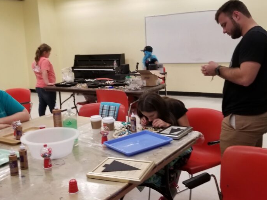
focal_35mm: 29
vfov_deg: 48.1
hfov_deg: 61.7
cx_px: 140
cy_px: 91
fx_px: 224
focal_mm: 4.25
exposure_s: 1/60
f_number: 1.7
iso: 125
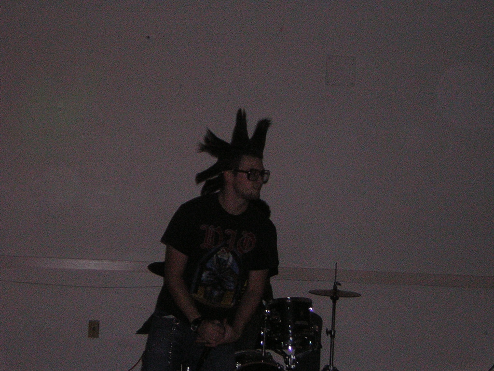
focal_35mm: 89
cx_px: 247
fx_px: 1270
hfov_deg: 22.0
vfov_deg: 16.6
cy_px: 186
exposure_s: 1/60.1
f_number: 4.2
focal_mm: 11.6
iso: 200
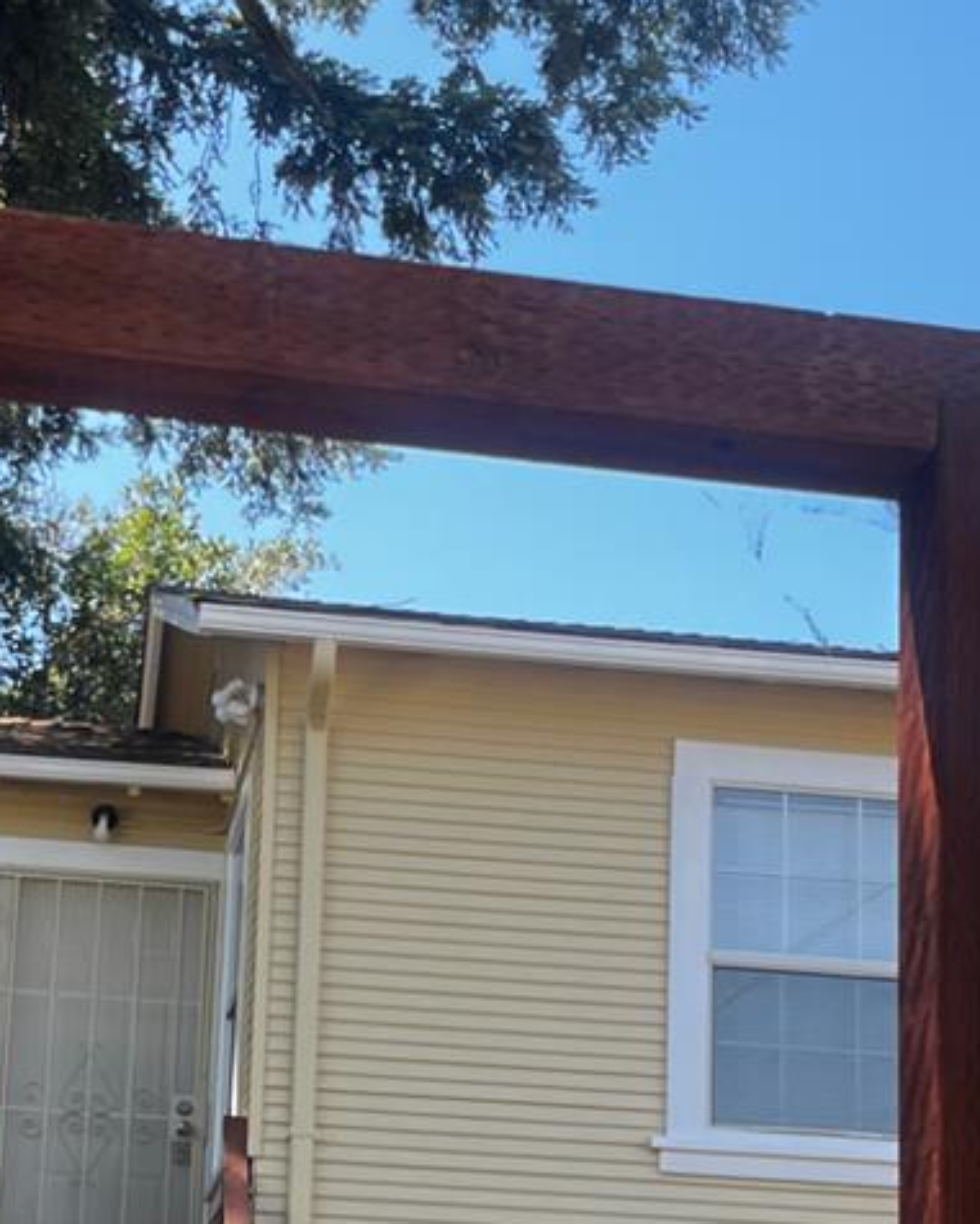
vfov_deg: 23.2
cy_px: 1101
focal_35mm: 80
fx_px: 2899
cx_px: 477
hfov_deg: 19.2
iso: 50
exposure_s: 1/615
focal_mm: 5.1
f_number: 1.6
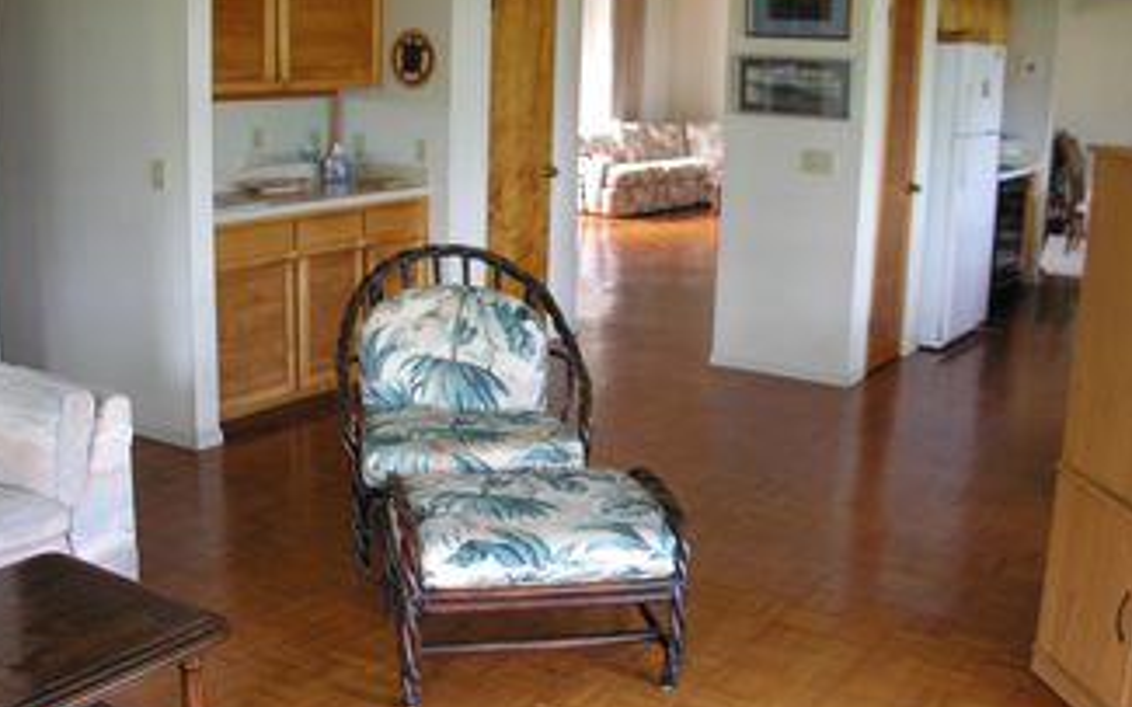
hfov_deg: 47.2
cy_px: 341
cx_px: 561
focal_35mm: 42
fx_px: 1296
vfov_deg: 30.5
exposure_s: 1/8
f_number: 2.8
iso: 50
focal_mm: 8.9
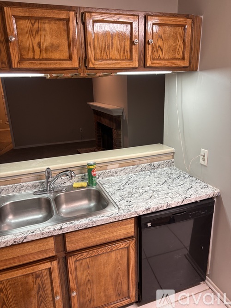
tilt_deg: -17.5
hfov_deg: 53.0
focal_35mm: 26
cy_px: 154
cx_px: 116
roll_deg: +1.9
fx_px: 231
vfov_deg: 67.3
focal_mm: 5.96
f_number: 1.6
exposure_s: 1/60
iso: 200
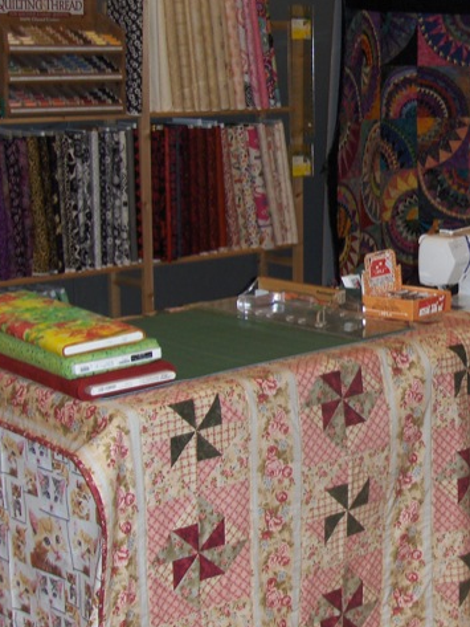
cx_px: 455
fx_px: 1321
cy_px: 260
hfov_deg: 19.7
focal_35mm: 73
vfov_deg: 26.6
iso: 100
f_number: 3.6
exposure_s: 1/60
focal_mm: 7.4
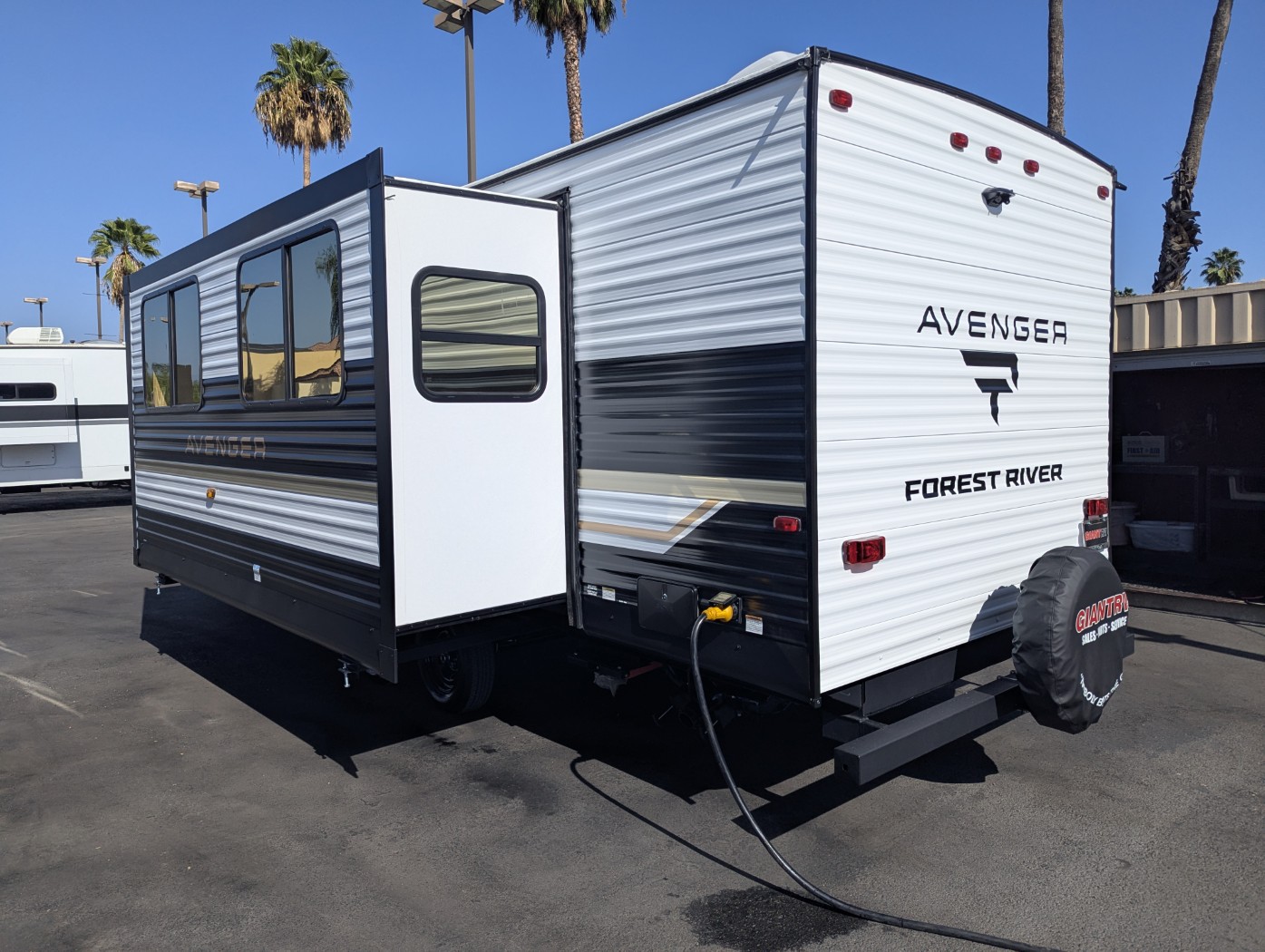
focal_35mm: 24
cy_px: 476
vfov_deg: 56.9
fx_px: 878
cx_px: 632
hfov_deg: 71.5
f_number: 1.85
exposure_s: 1/3650
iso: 50
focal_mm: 6.81
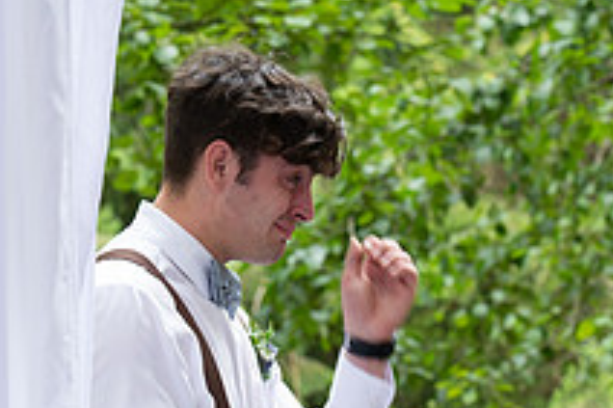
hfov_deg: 9.4
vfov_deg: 6.3
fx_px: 3726
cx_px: 278
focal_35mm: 219
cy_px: 198
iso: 640
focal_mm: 80
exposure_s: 1/125
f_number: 5.6
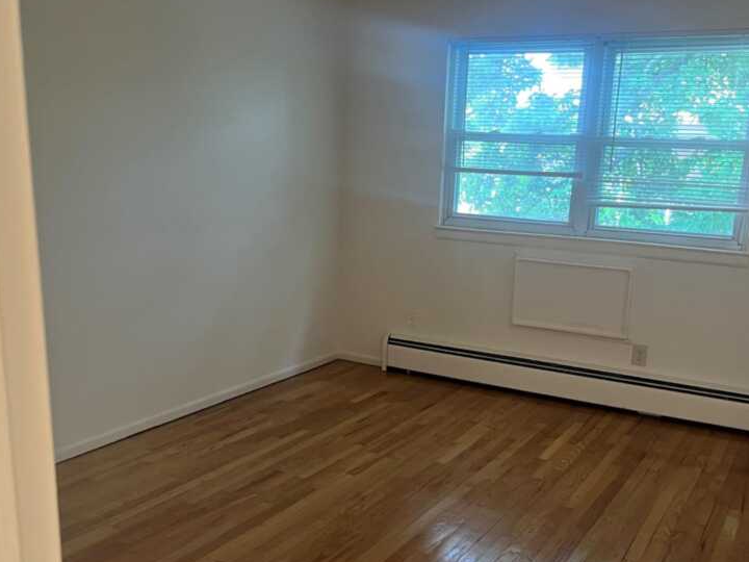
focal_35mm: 37
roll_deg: -1.6
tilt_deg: -13.5
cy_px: 375
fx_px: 801
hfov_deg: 50.0
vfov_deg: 38.2
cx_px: 420
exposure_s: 1/60
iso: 200
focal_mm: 5.1
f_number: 1.6
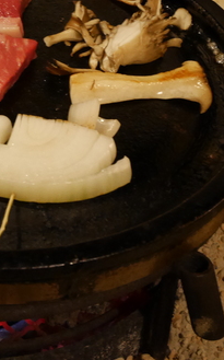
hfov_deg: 10.5
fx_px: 1214
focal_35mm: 124
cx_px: 19
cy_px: 115
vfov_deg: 16.8
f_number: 5.6
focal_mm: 32
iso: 3200
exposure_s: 1/10
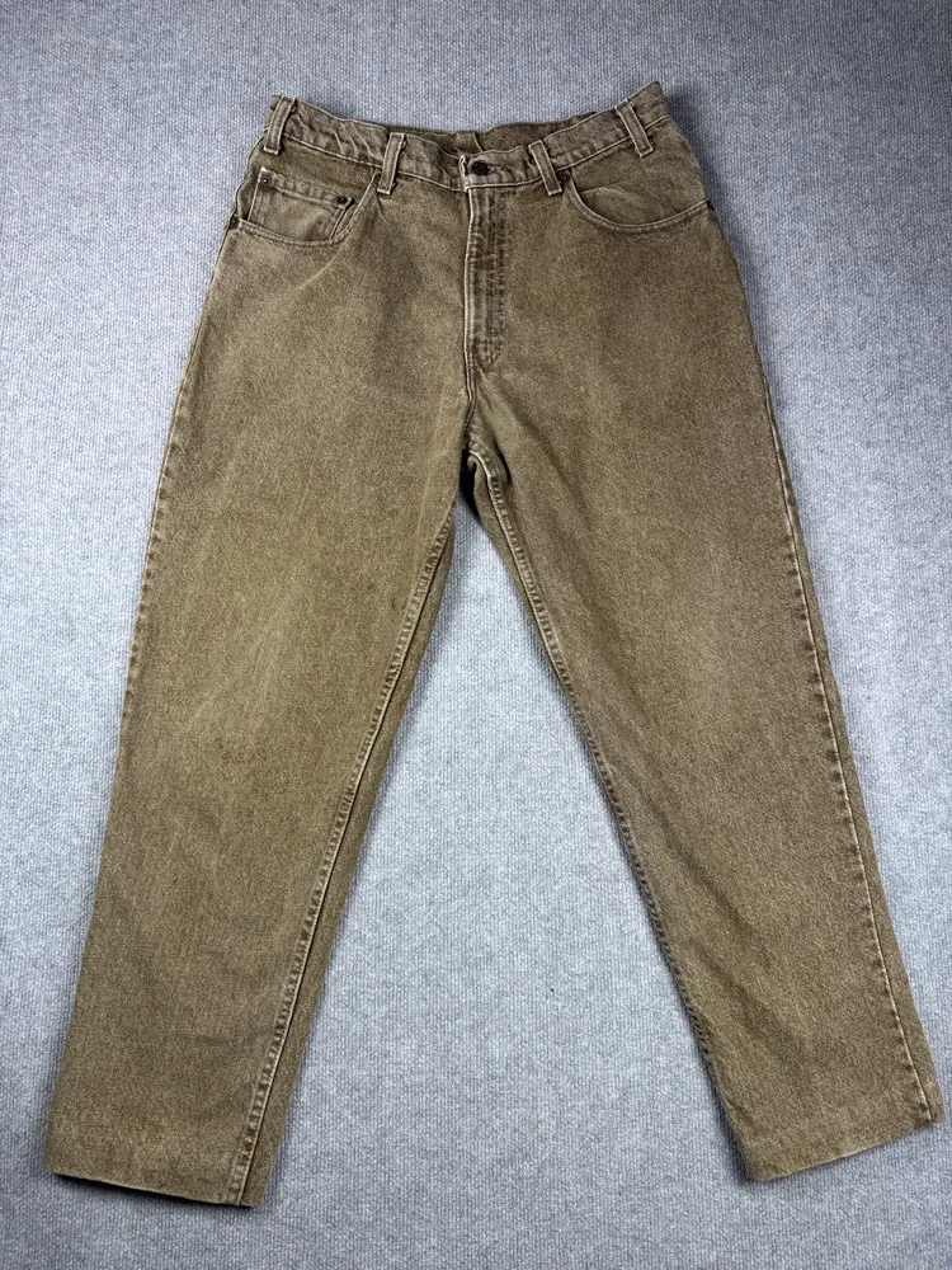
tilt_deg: -52.9
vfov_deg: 71.6
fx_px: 880
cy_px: 635
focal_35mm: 24
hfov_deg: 56.8
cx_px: 476
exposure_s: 1/180
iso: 64
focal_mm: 6.76
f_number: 1.78
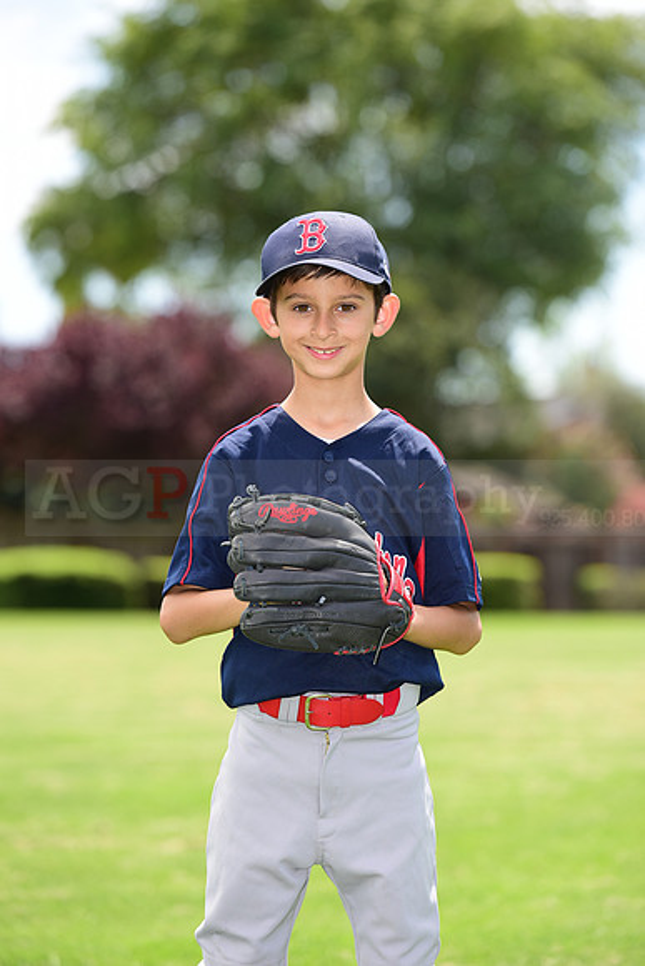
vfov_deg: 11.7
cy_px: 483
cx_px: 322
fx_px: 4700
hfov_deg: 7.9
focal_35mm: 175
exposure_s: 1/320
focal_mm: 175
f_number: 4.5
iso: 125
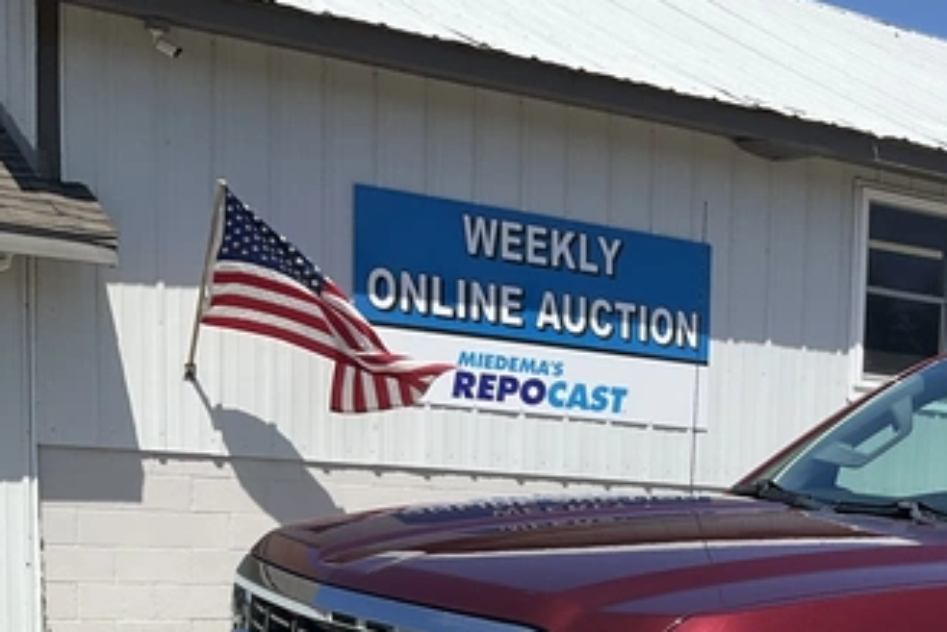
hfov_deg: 27.1
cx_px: 1011
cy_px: 755
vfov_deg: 18.7
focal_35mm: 69
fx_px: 1816
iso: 25
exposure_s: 1/2058
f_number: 1.8
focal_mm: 3
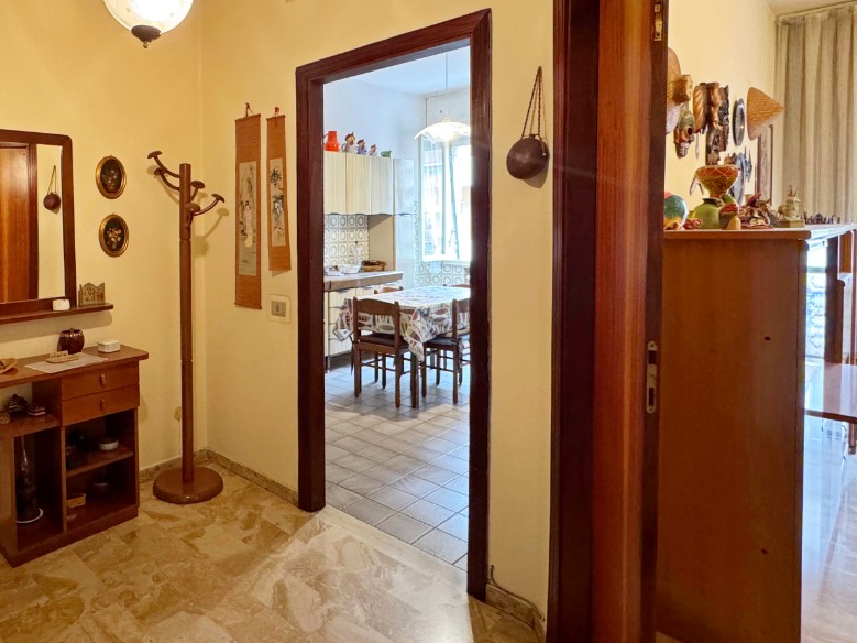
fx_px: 569
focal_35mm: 23
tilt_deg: -2.5
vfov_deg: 58.2
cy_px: 248
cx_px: 248
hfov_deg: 70.4
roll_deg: +1.0
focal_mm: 2.22
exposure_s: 1/50
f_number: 2.2
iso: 640
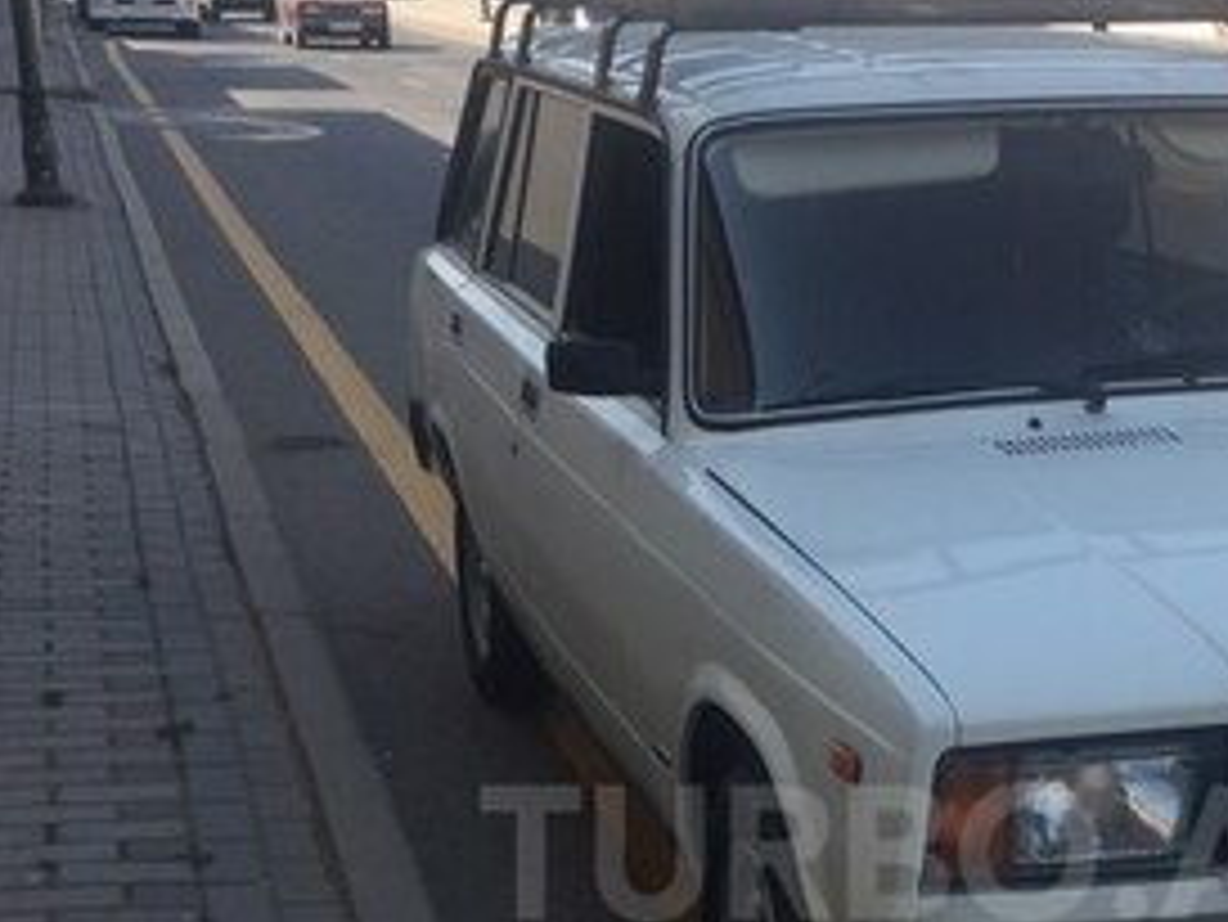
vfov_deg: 20.5
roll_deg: +1.2
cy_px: 852
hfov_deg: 27.3
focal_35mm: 70
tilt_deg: -18.4
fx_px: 2484
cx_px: 940
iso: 32
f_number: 2.2
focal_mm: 4.15
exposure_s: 1/1140
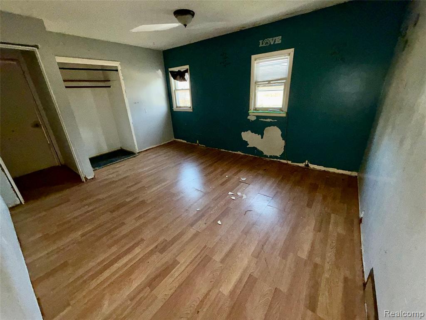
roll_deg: +2.9
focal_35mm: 14
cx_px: 213
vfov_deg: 85.7
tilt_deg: -21.7
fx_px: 172
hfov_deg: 102.1
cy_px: 160
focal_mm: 2.22
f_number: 2.2
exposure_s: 1/60
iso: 125
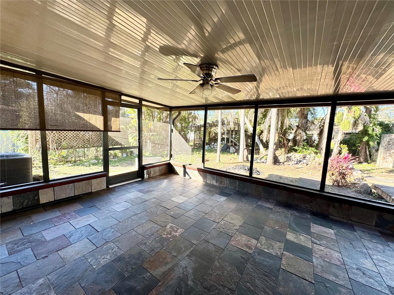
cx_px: 197
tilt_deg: -6.9
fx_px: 159
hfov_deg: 102.1
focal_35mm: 14
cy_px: 148
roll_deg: -2.0
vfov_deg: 85.7
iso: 40
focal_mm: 2.22
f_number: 2.2
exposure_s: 1/184
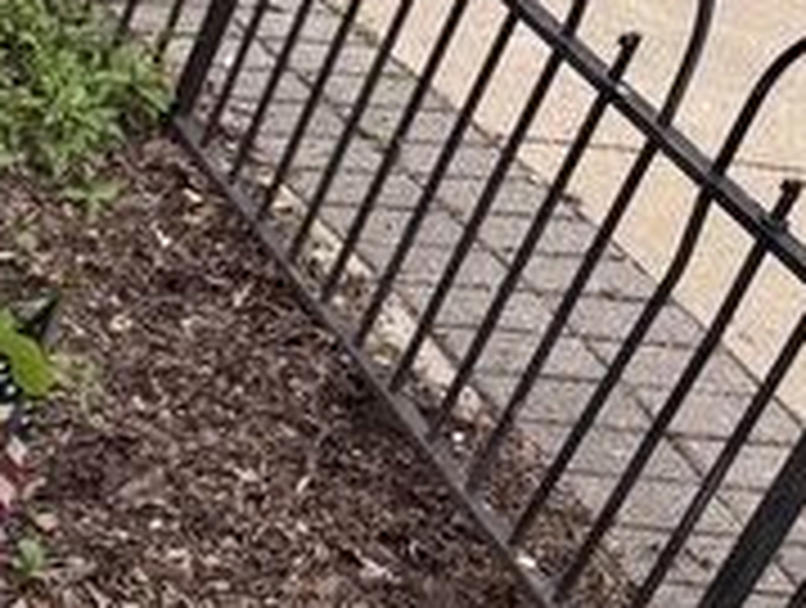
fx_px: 2496
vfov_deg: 13.4
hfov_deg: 14.6
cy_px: 775
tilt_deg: -39.8
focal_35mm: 107
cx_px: -878
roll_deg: -12.4
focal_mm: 6.76
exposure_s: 1/1046
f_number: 1.78
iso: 80
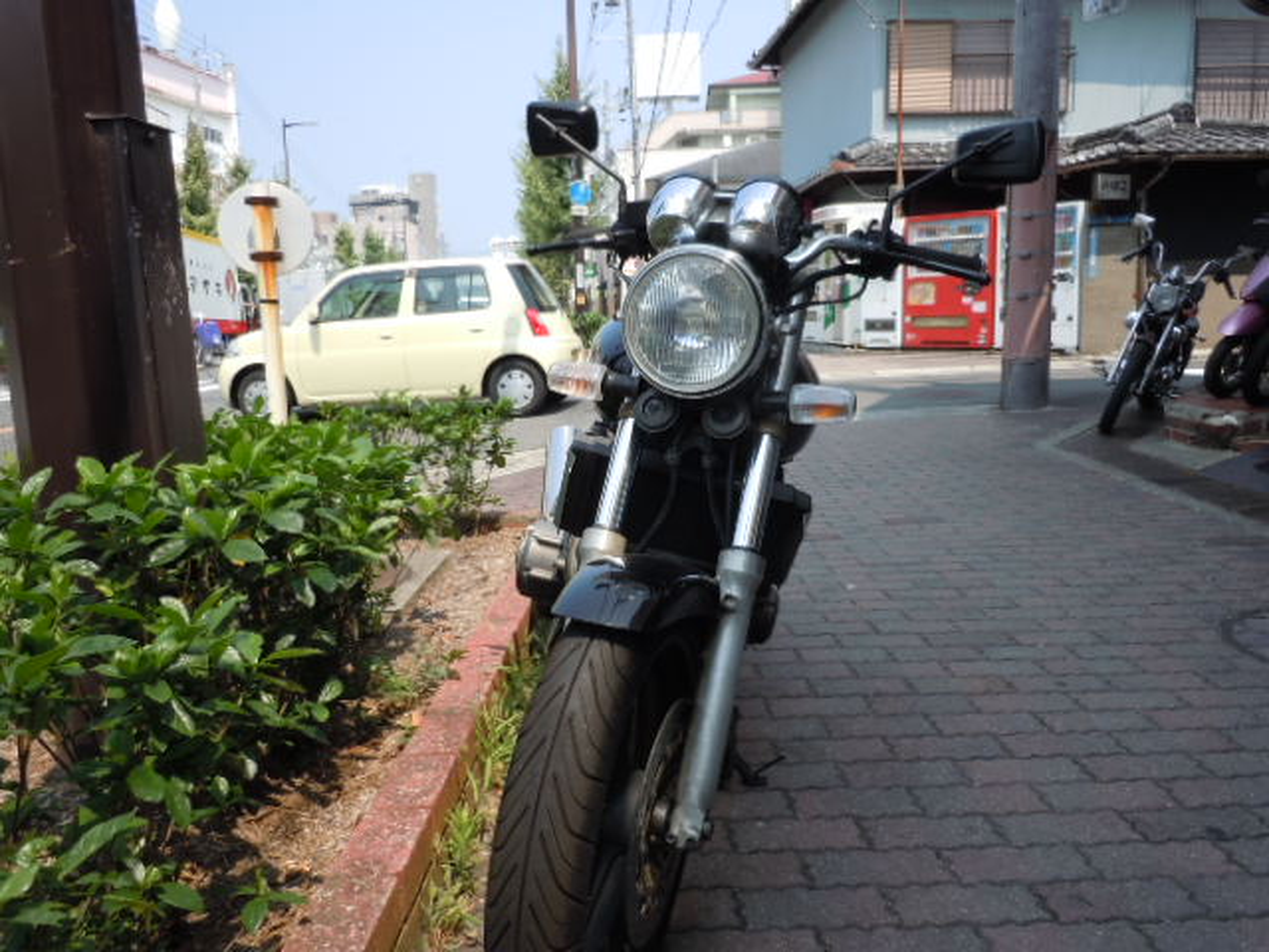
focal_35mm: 28
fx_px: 1026
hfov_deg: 63.4
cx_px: 634
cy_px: 476
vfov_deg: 49.7
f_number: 3.7
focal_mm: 5
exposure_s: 1/400
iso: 100
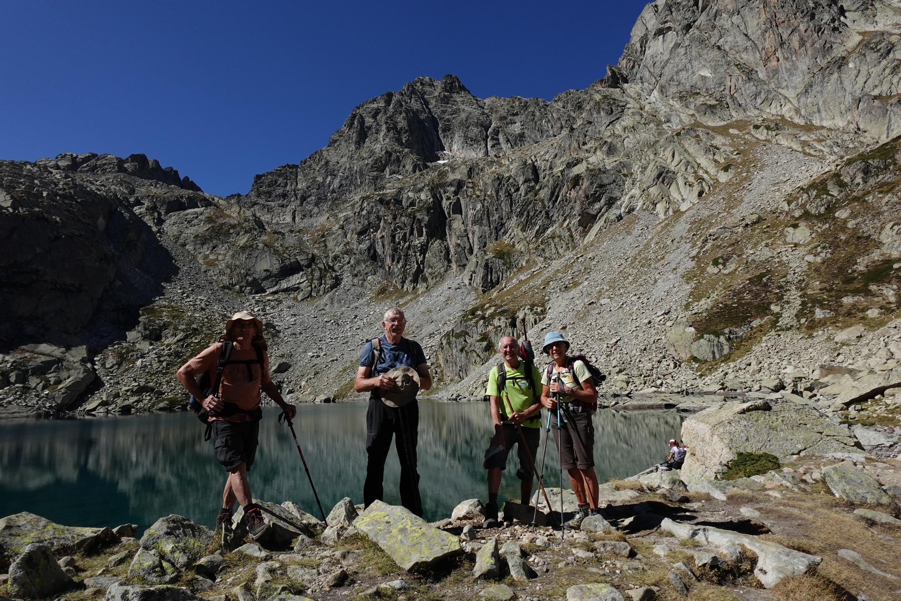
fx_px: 501
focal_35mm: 20
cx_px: 450
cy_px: 300
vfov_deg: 61.9
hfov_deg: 84.0
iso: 125
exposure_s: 1/6400
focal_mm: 7.6
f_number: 2
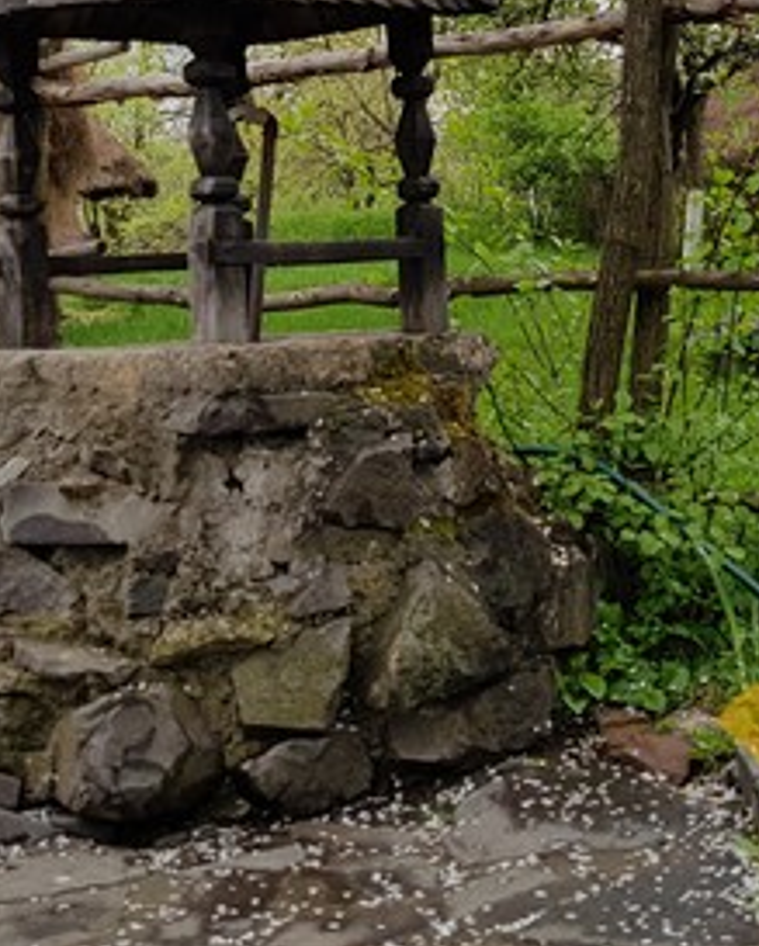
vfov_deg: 28.4
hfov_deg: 23.4
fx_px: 1822
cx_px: 506
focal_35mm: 65
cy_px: 168
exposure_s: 1/1344
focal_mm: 4.2
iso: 50
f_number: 1.7
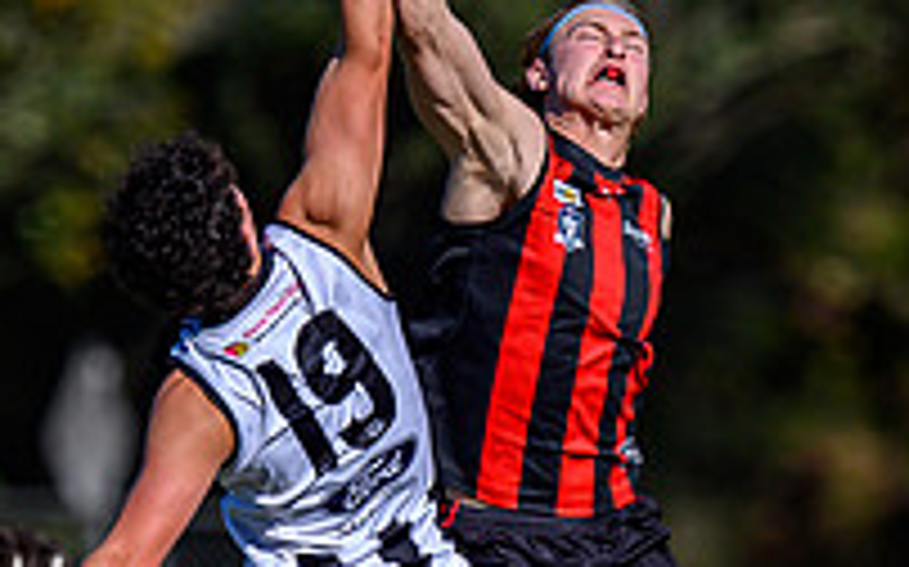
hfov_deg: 0.9
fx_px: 56204
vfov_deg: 0.6
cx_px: 779
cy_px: 488
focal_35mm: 2270
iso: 125
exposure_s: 1/2500
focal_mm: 500
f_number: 4
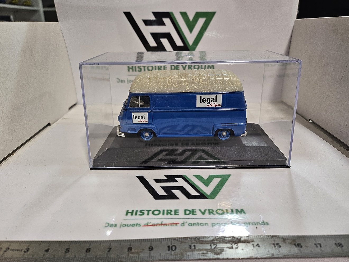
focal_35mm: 24
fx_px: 242
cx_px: 174
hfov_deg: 71.6
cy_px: 131
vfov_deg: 56.8
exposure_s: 1/100
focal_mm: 5
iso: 125
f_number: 1.8
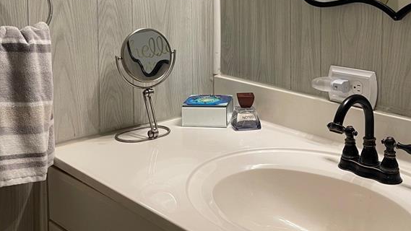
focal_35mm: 49
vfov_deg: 23.6
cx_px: 238
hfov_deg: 42.0
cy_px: 12
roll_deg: +1.4
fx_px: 534
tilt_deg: -4.0
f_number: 1.6
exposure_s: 1/60
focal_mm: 5.1
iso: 100
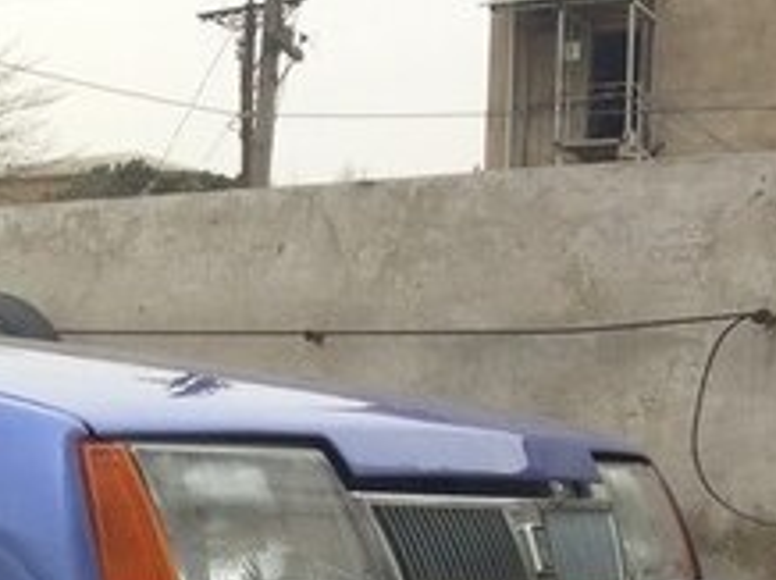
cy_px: 479
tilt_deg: -2.6
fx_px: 1971
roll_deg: -0.4
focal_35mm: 88
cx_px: -367
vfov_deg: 16.6
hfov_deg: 19.6
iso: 32
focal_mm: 4.15
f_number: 2.2
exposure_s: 1/631
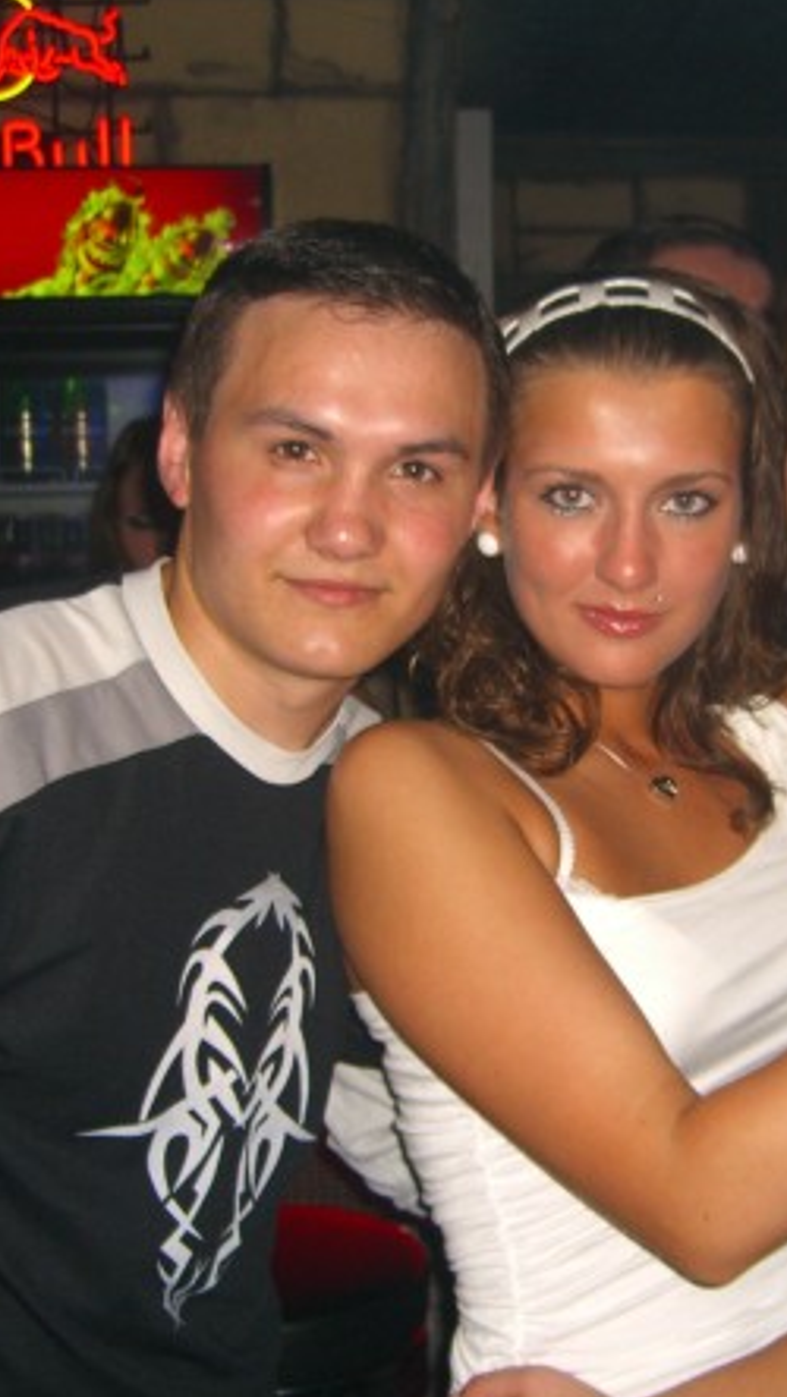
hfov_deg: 21.3
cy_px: 695
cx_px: 582
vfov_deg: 37.2
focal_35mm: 56
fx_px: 2076
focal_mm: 7.9
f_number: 2.8
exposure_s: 1/60
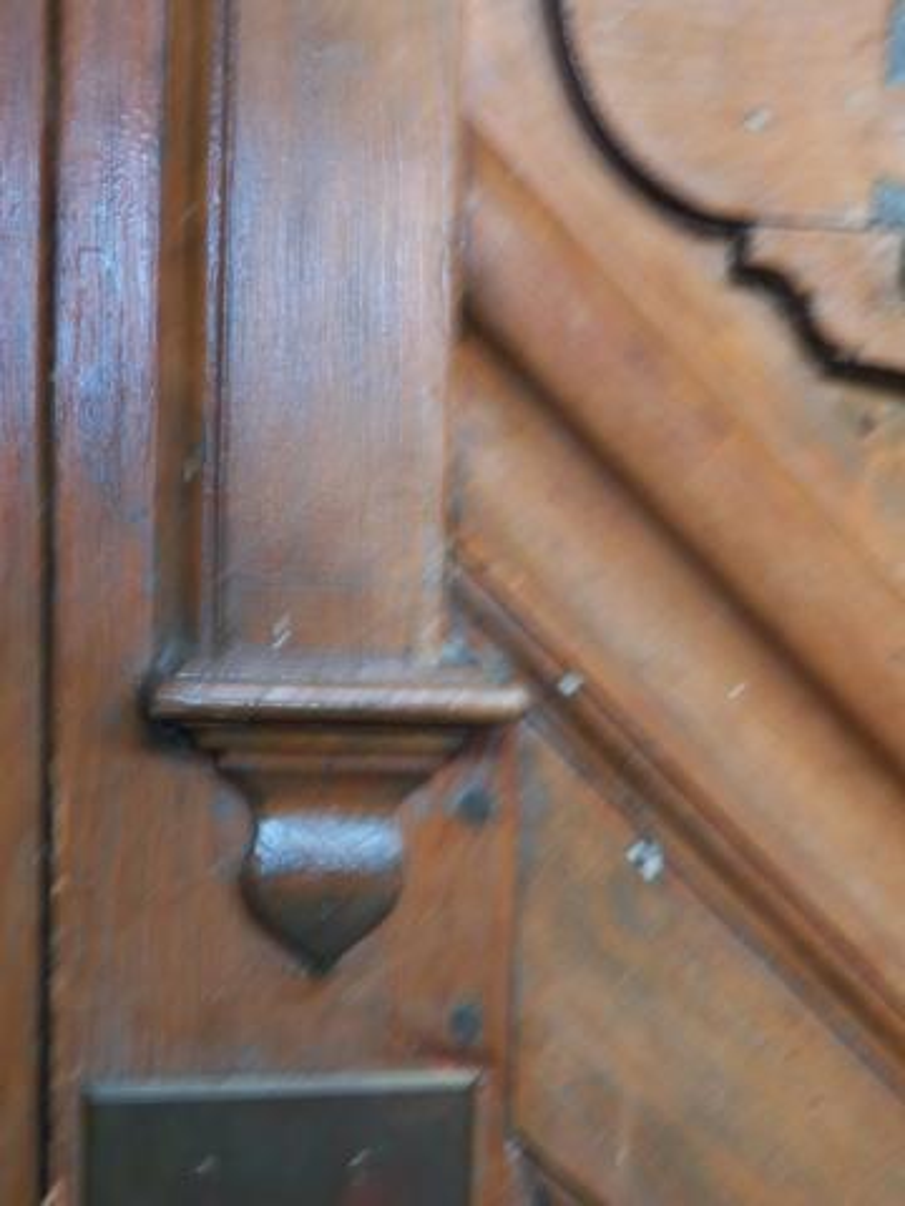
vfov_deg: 31.2
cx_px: 452
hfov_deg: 23.7
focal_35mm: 62
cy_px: 603
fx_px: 2161
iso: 400
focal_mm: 11.2
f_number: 3.6
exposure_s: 1/40
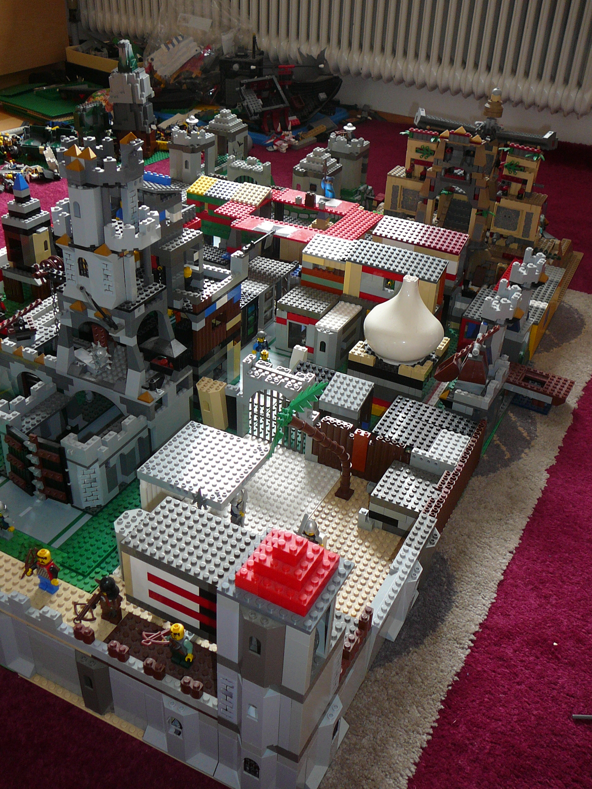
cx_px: 296
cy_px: 394
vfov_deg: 52.6
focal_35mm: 35
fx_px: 798
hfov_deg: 40.7
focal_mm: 5.2
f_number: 2.8
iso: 100
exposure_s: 1/30
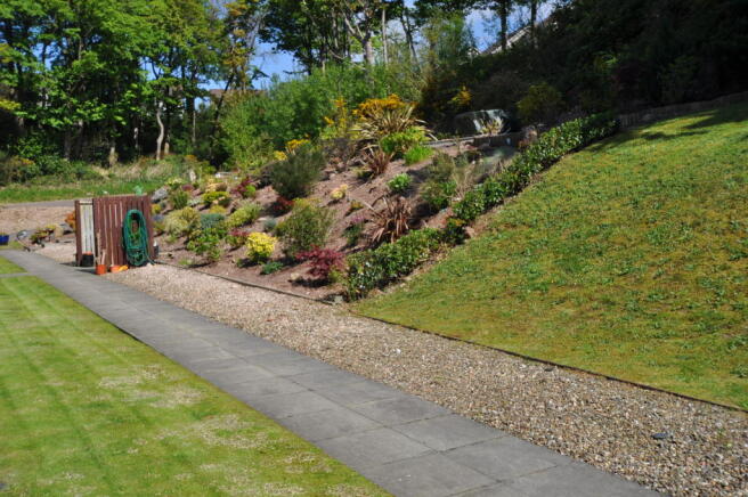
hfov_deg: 53.2
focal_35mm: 36
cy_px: 248
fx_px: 747
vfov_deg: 36.8
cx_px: 374
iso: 200
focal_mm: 24
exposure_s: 1/320
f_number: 9
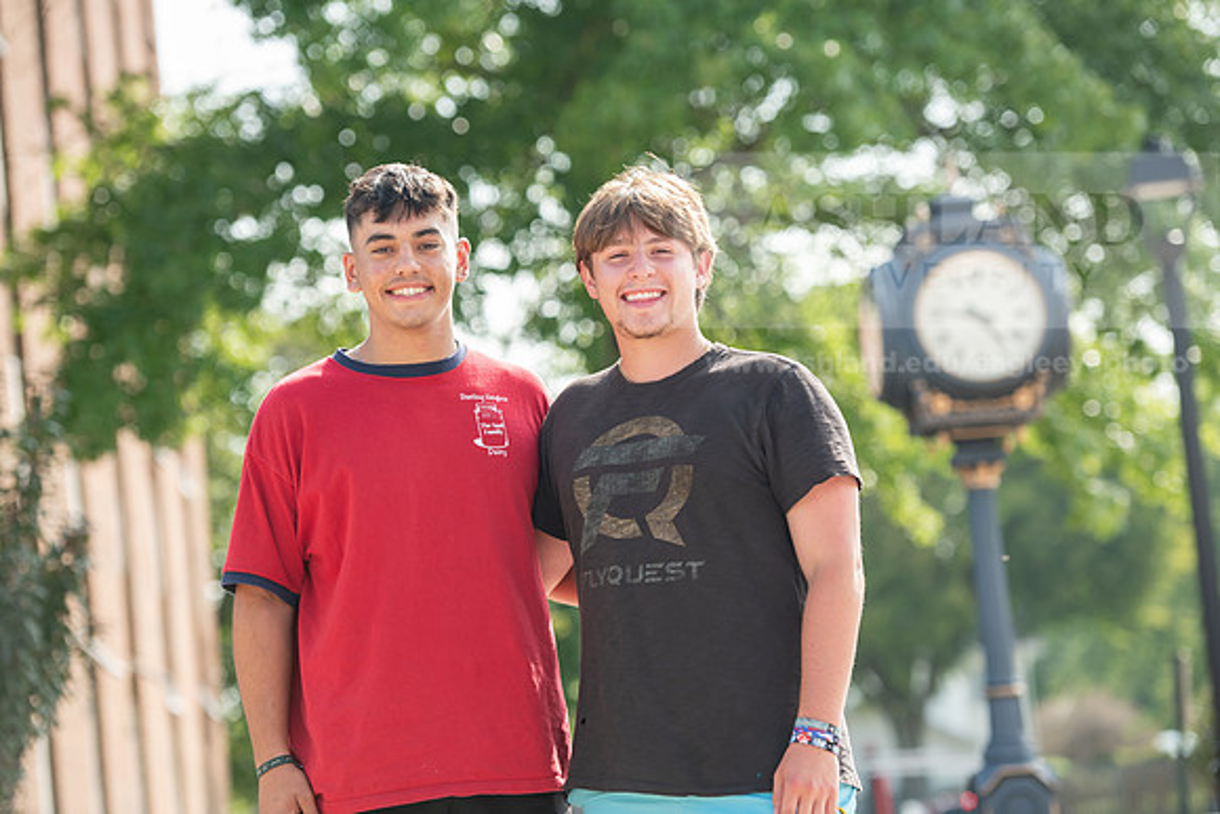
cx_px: 610
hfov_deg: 17.6
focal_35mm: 116
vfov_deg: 11.8
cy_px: 407
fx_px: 3932
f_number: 3.5
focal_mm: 116
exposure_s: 1/320
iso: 100
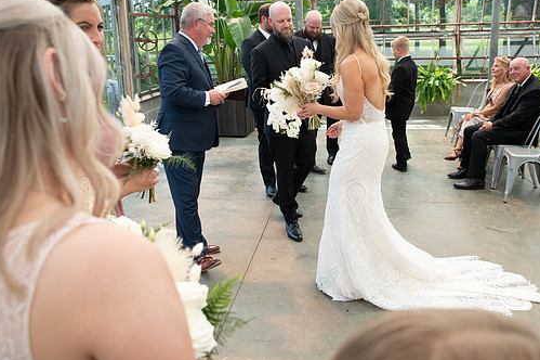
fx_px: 540
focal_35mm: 36
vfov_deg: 36.8
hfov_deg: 53.2
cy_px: 158
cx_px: 273
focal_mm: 31
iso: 160
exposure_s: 1/200
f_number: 4.5
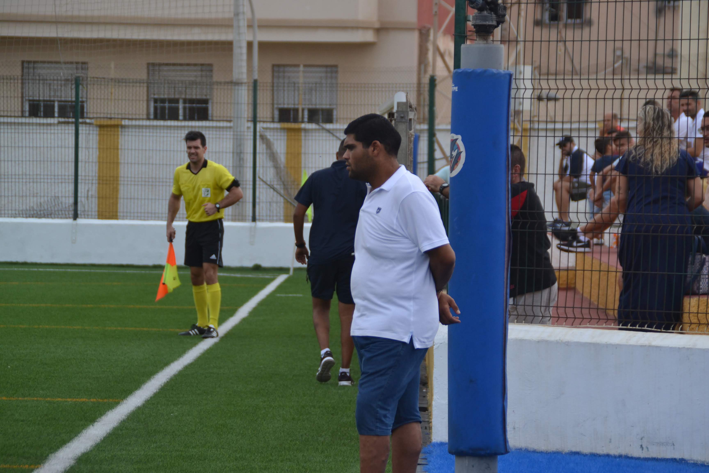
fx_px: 5908
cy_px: 236
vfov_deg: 4.6
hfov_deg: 6.9
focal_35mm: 300
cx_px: 354
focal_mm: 200
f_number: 6.3
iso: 400
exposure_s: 1/1000
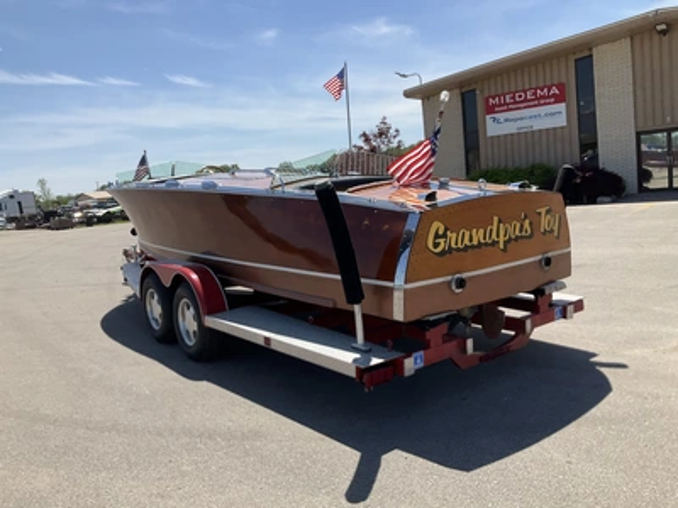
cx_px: 339
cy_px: 254
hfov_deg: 61.7
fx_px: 568
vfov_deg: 48.2
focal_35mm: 29
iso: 25
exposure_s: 1/2141
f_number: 1.8
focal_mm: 3
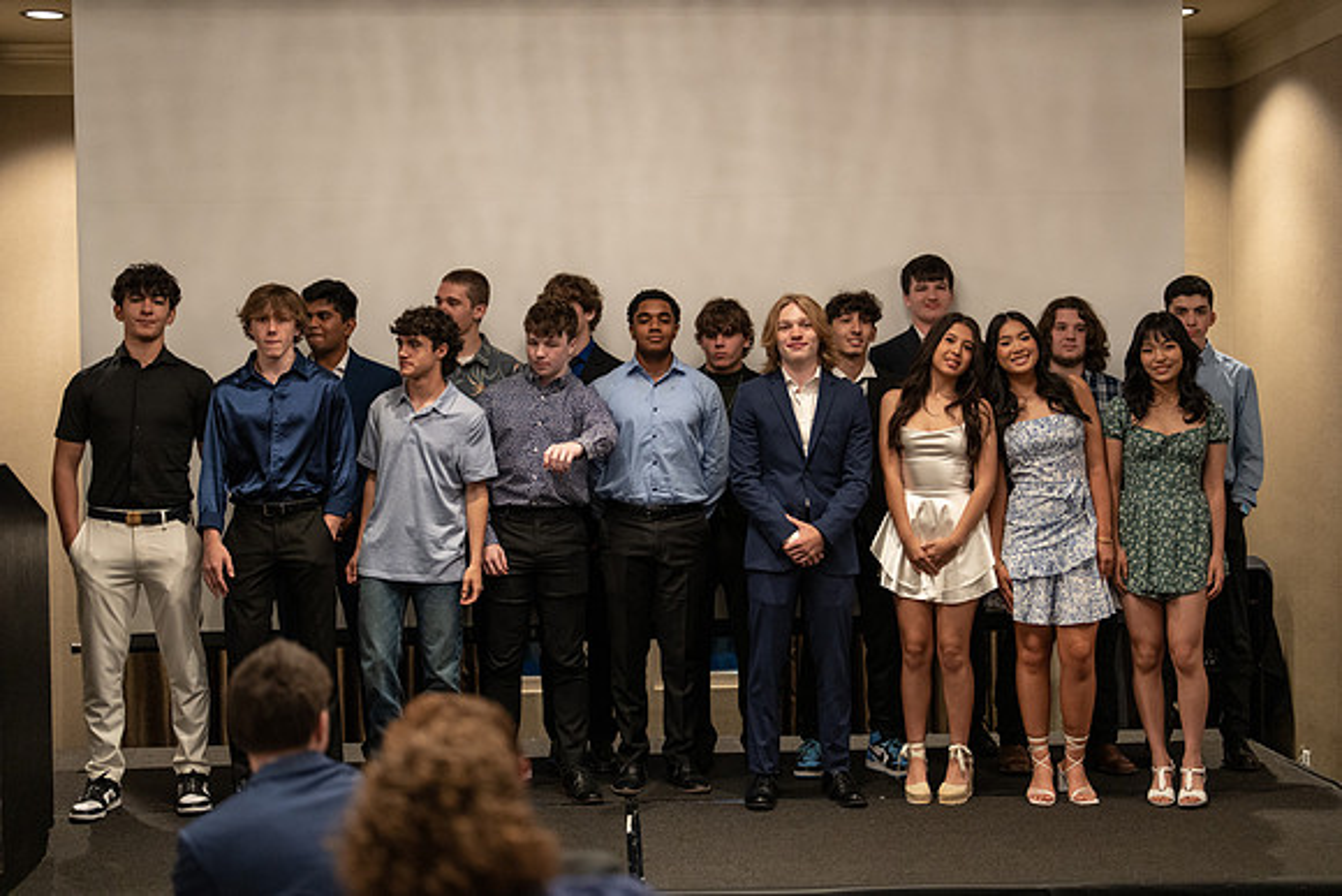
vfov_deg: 26.3
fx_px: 1915
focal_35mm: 51
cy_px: 448
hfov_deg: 38.6
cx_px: 671
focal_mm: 50
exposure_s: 1/320
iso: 2500
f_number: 1.2
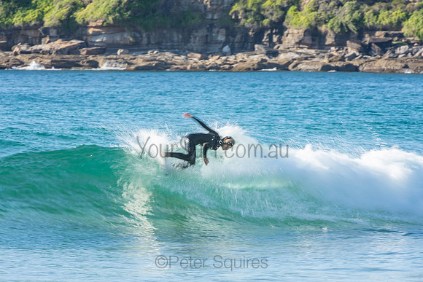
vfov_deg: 2.3
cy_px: 141
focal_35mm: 600
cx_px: 212
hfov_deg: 3.4
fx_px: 7051
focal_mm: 400
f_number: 18
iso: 100
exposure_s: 1/30
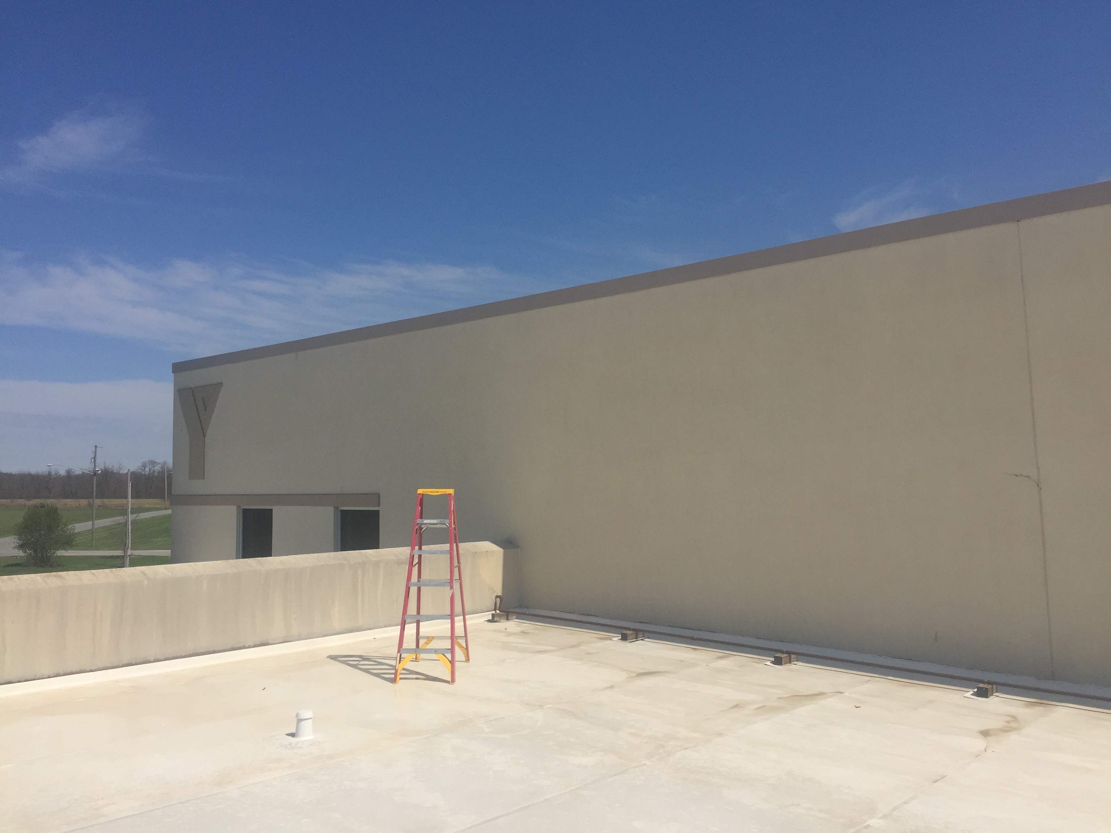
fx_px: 931
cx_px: 556
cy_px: 416
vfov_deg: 48.2
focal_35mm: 29
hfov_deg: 61.7
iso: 32
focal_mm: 4.15
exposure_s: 1/4950
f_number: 2.2
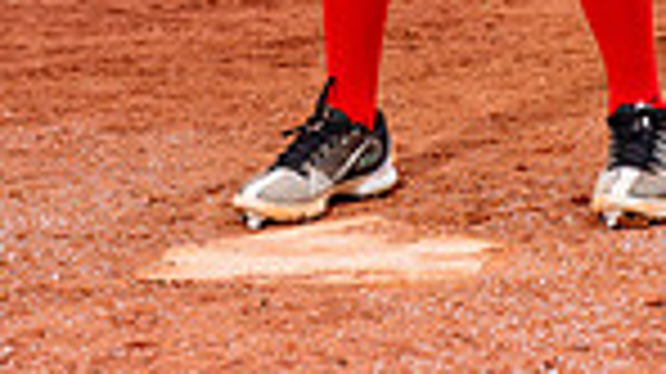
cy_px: -527
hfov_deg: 11.8
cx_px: 446
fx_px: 3212
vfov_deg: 6.3
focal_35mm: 182
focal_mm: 57
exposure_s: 1/250
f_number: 4
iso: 100
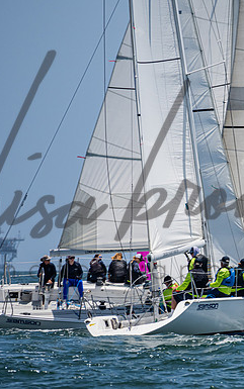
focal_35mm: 821
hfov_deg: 1.6
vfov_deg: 2.6
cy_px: 224
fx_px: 8725
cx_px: 246
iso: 400
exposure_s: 1/2000
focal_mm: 400
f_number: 8
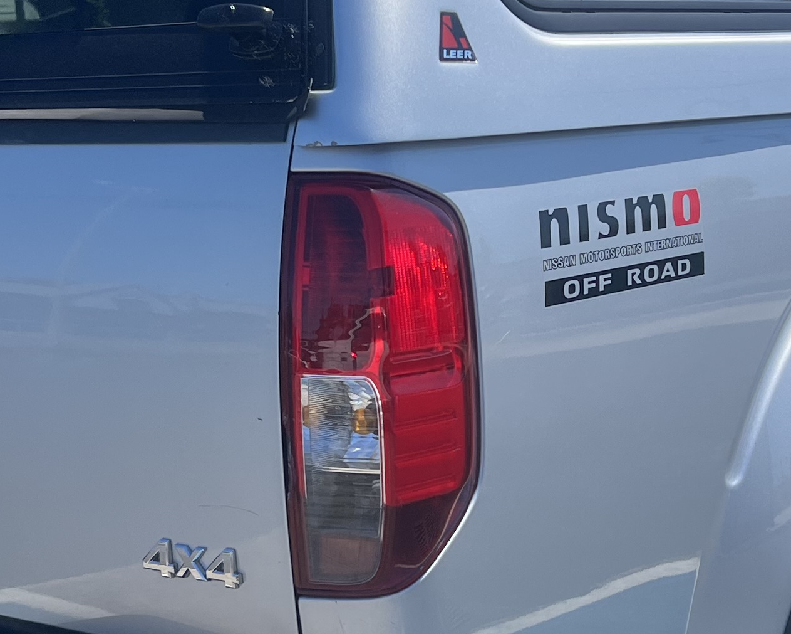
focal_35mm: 81
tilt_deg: -10.6
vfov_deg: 18.9
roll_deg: +3.8
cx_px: 400
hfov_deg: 23.6
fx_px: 1897
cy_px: 362
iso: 50
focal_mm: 5.7
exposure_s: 1/2695
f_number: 1.5
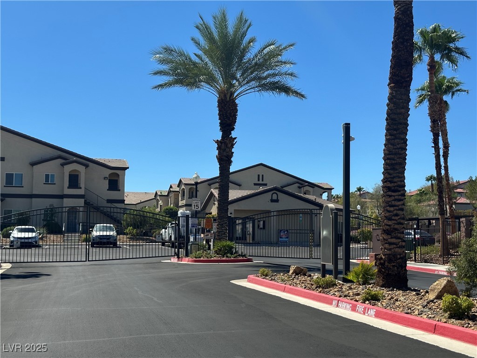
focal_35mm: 48
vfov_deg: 30.3
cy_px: 179
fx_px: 661
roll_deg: -1.5
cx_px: 238
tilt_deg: +5.2
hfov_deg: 39.7
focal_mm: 6.86
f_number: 1.78
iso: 64
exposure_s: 1/4566
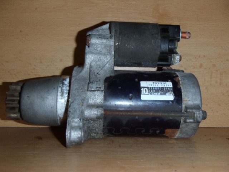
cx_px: 114
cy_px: 86
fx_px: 251
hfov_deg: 49.0
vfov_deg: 37.7
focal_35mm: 38
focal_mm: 6.83
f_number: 4.6
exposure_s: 1/40
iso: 100
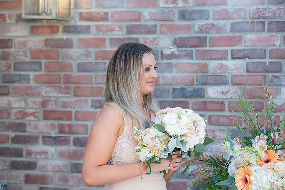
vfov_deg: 12.2
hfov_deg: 18.3
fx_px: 887
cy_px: 95
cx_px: 142
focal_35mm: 112
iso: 800
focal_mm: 112
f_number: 4.5
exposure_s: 1/800
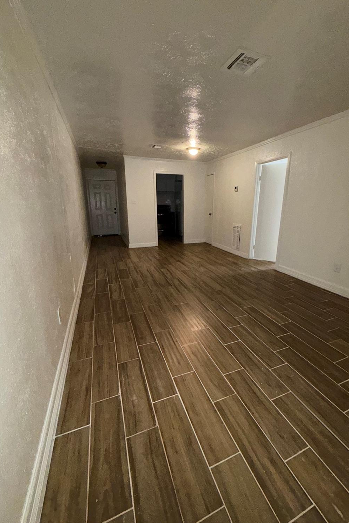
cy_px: 257
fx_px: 218
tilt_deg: -13.6
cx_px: 194
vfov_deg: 100.4
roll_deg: -0.3
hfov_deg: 77.1
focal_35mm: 15
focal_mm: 2.22
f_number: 2.2
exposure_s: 1/40
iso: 320
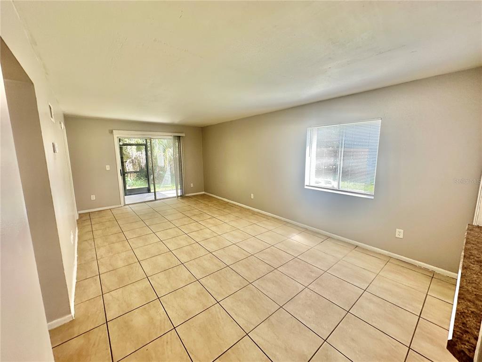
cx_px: 241
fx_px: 195
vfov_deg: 85.7
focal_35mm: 14
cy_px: 181
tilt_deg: -7.8
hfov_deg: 102.1
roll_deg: +0.4
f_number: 2.2
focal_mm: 2.22
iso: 50
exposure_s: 1/99
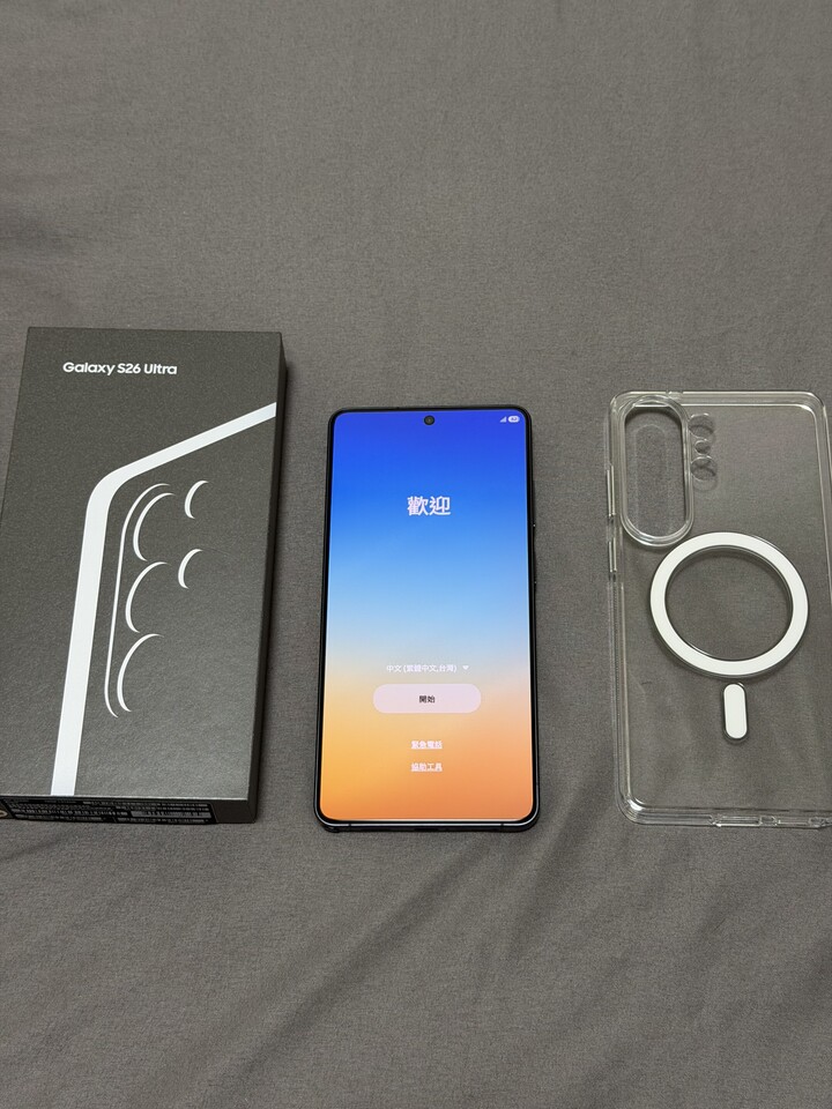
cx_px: 416
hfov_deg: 30.3
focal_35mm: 48
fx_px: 1538
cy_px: 554
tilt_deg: -65.8
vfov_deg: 39.7
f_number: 1.78
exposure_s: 1/60
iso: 125
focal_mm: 6.76
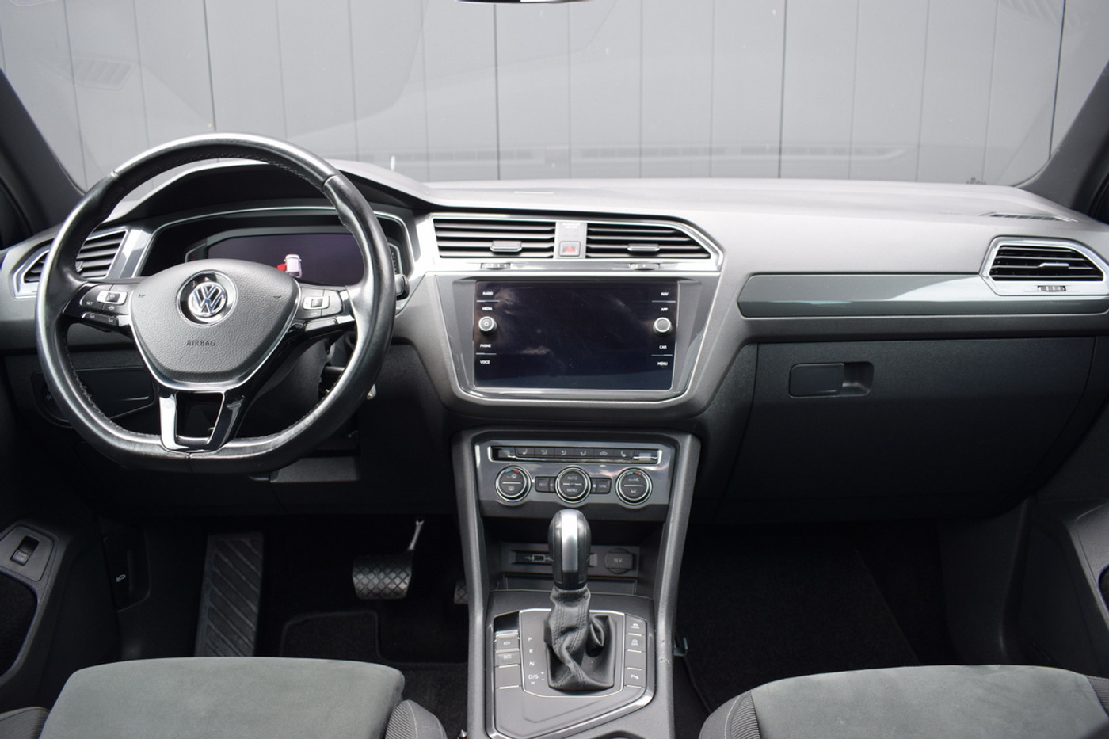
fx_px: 924
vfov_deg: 43.6
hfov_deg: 61.9
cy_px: 370
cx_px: 554
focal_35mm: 30
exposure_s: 1/100
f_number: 5
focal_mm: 20
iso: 400
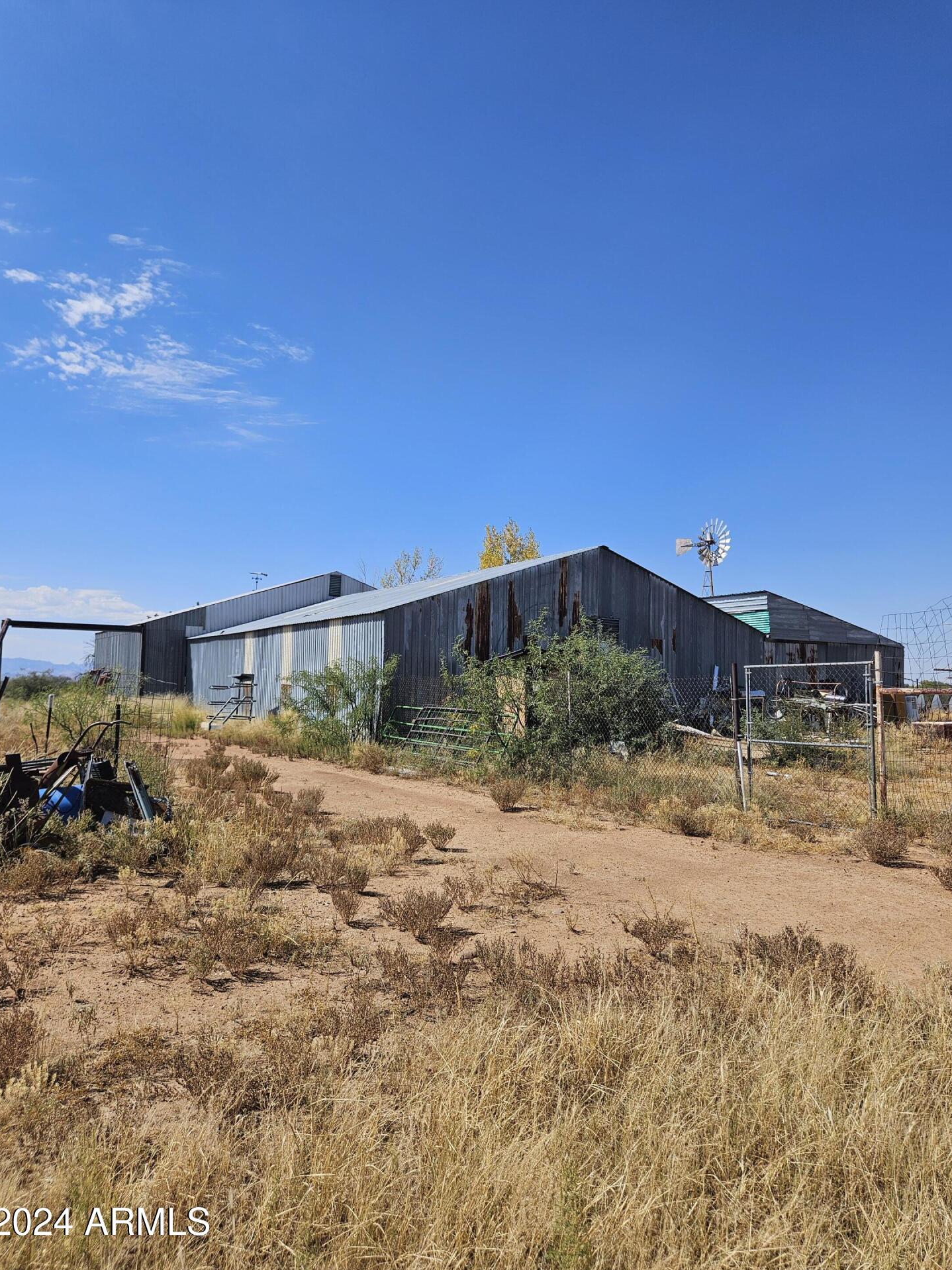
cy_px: 620
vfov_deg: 71.6
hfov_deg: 56.8
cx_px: 484
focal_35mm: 24
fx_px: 880
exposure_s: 1/2635
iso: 25
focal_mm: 5.4
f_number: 1.8
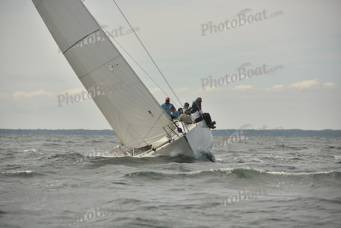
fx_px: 1895
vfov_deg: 6.9
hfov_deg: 10.3
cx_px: 170
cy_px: 114
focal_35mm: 200
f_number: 7.1
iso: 320
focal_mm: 200
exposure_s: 1/1000
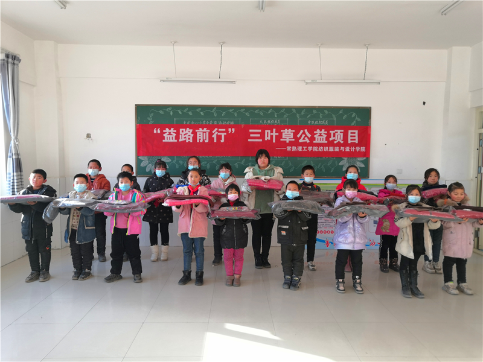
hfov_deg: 65.3
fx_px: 377
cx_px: 242
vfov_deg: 51.4
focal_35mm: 27
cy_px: 181
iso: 64
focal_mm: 3.95
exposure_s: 1/50
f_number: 4
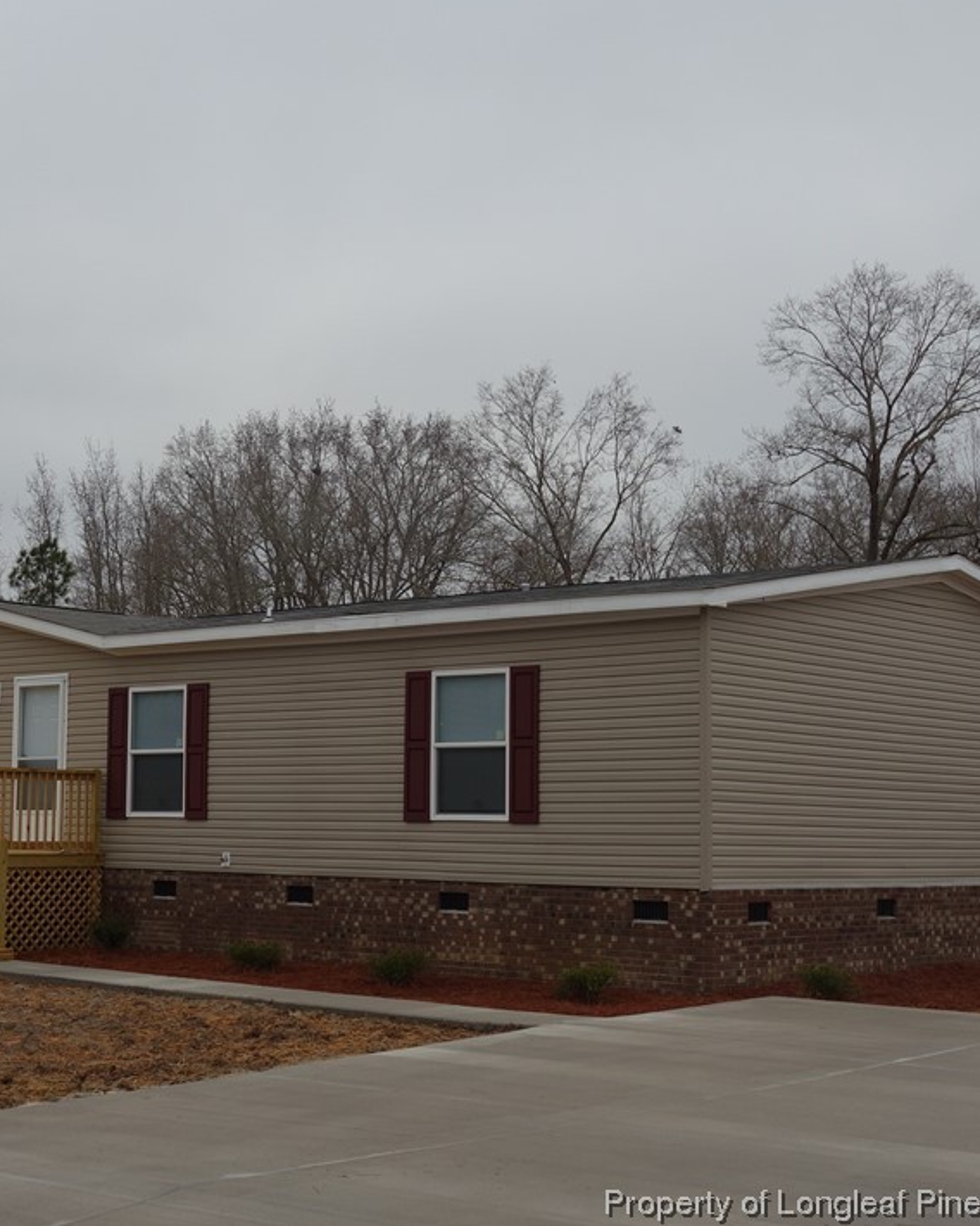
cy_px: 604
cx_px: 352
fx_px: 2030
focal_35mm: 56
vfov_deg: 33.6
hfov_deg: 27.0
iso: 125
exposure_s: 1/125
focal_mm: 14.57
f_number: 5.6
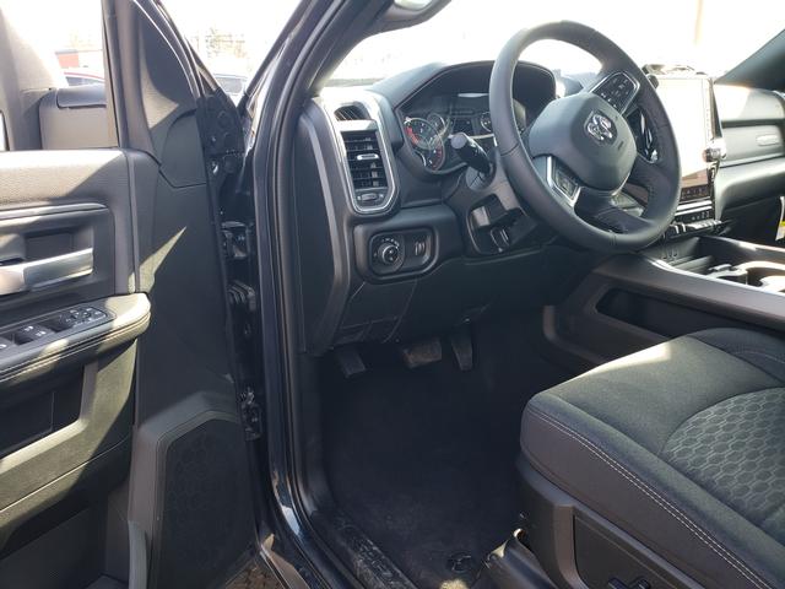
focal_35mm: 26
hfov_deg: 67.3
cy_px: 294
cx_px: 392
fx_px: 590
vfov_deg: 53.1
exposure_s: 1/120
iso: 100
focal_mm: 4.3
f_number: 2.4
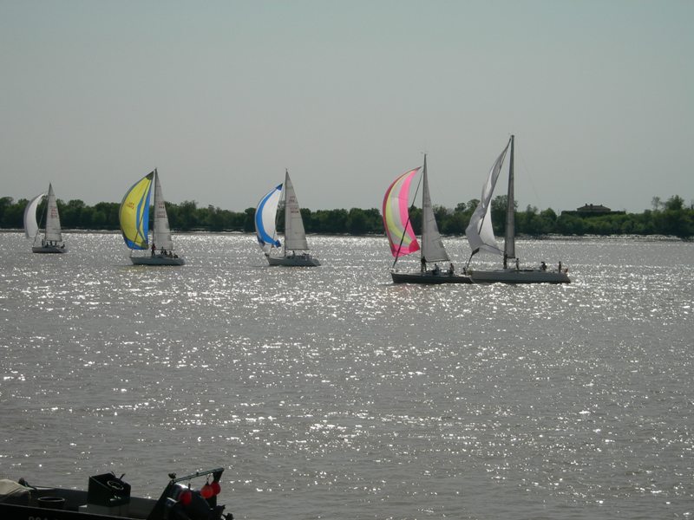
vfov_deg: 13.1
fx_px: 2265
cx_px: 347
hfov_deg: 17.4
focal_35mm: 113
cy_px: 260
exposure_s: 1/581
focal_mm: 23.4
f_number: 8.2
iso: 50
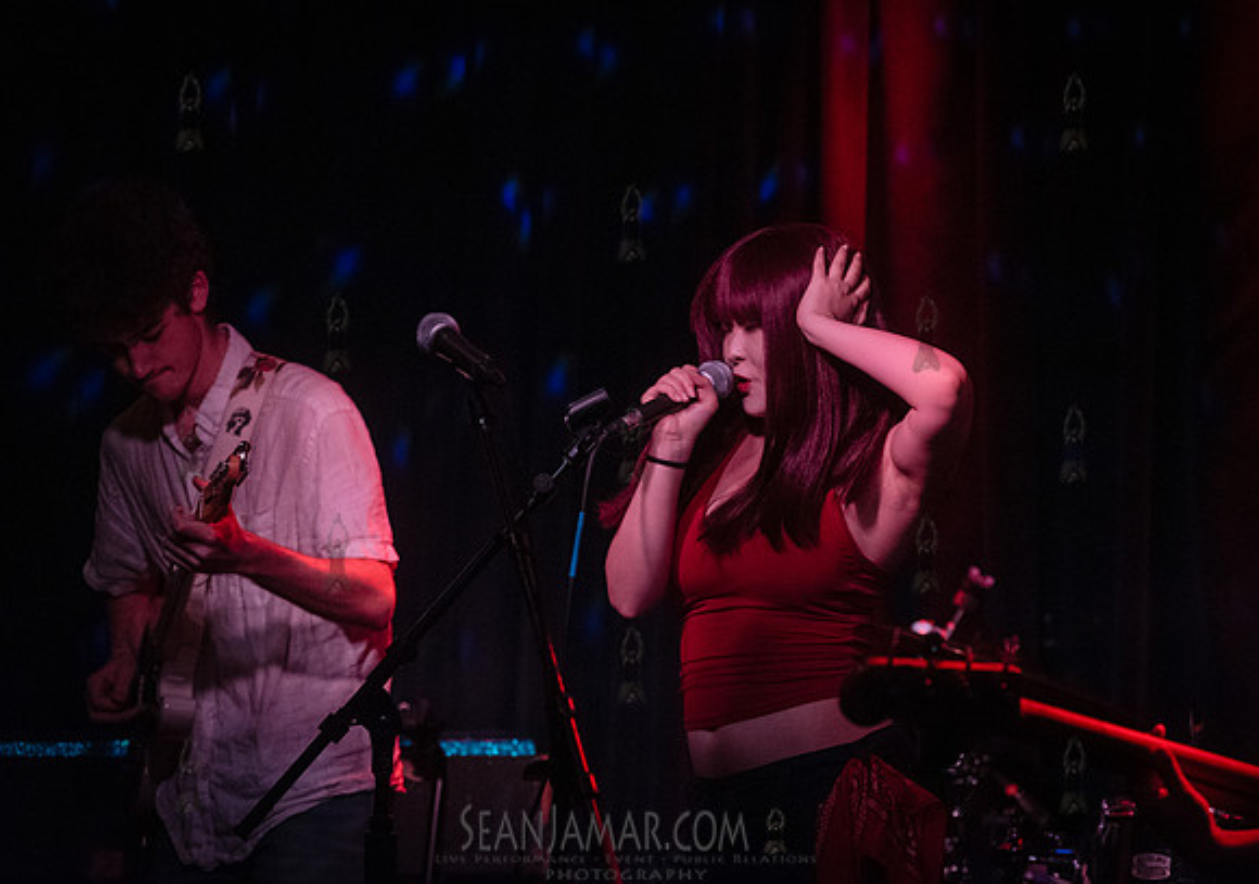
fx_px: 4148
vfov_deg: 12.2
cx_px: 711
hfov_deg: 17.3
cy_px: 409
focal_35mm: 117
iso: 8000
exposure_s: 1/320
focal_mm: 105
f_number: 3.5
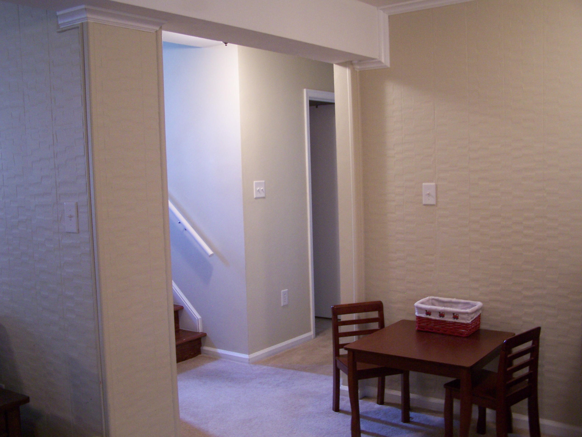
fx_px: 639
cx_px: 291
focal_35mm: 38
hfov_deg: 49.0
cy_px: 218
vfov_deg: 37.7
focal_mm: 6.3
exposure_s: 1/10
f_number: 2.8
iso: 140
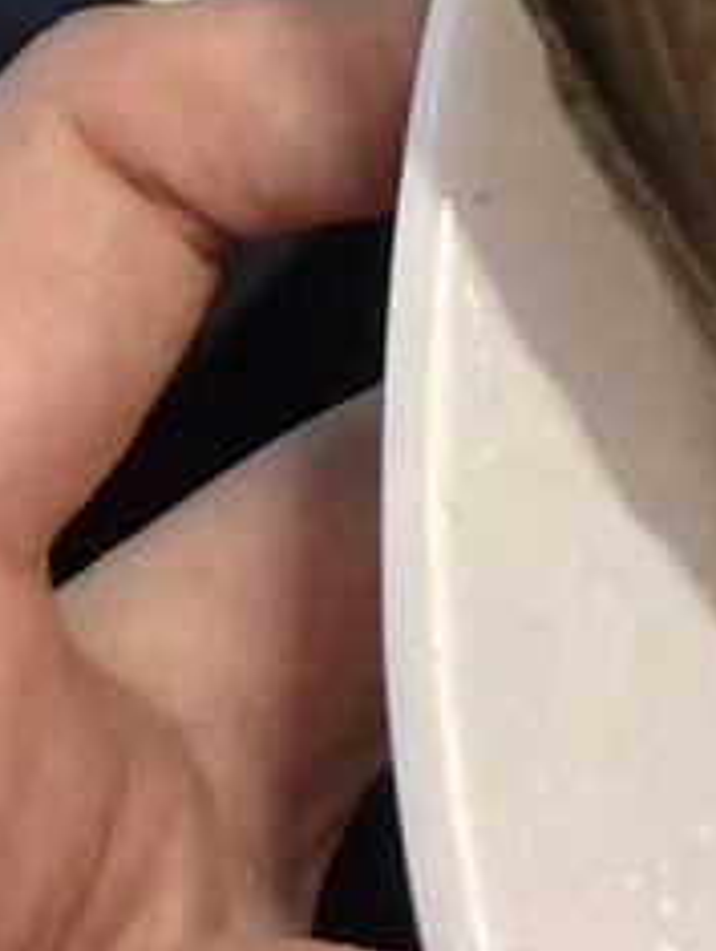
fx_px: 4373
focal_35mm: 159
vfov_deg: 11.3
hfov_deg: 8.5
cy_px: -923
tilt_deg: -58.4
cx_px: 1719
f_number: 1.5
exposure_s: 1/100
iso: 64
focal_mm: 5.7
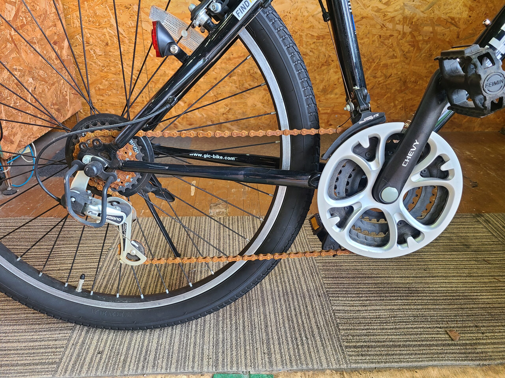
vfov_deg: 53.1
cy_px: 189
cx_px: 252
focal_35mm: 26
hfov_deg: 67.3
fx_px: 379
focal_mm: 5.4
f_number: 1.8
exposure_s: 1/50
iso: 125
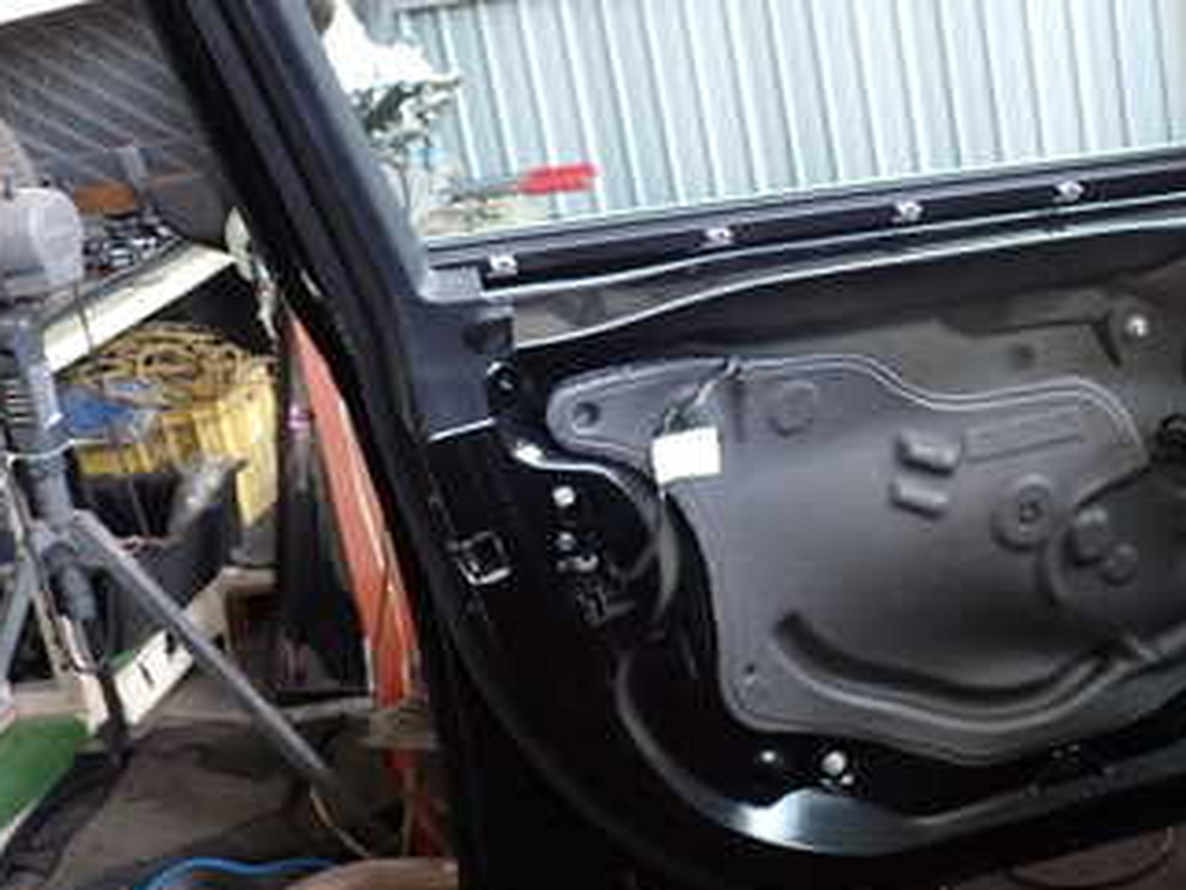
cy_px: 329
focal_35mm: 56
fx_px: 1919
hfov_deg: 33.9
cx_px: 828
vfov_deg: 26.0
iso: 125
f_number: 2.3
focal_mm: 5.4
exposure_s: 1/60
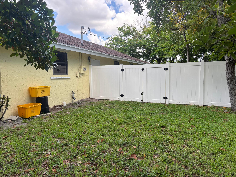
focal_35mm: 26
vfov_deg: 53.1
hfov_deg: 67.3
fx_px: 177
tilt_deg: -5.0
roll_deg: -0.4
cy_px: 88
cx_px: 118
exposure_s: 1/531
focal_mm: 5.96
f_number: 1.6
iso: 50
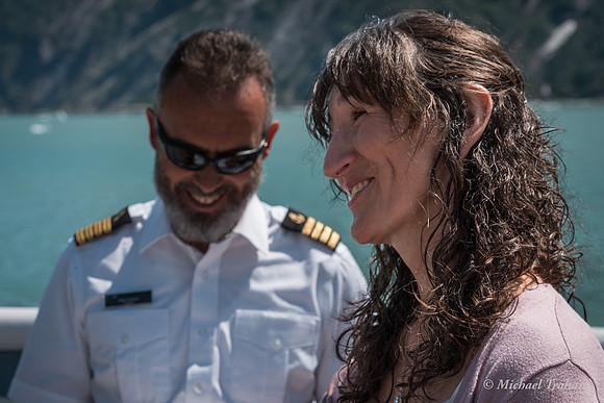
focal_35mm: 94
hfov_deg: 21.7
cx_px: 302
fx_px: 1577
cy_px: 202
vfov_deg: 14.6
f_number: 10
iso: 320
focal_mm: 94
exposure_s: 1/500
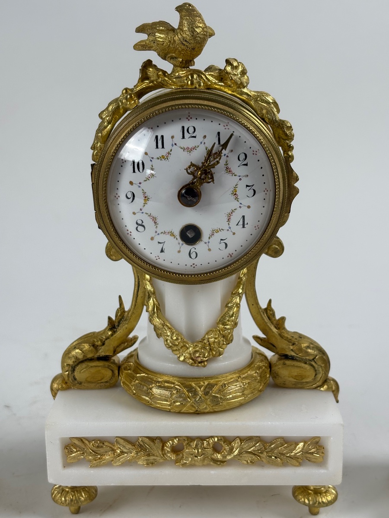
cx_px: 194
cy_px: 259
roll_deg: -0.2
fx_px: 779
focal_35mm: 52
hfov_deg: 28.0
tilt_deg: -13.6
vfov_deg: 36.8
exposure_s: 1/300
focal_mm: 5.96
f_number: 1.6
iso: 40
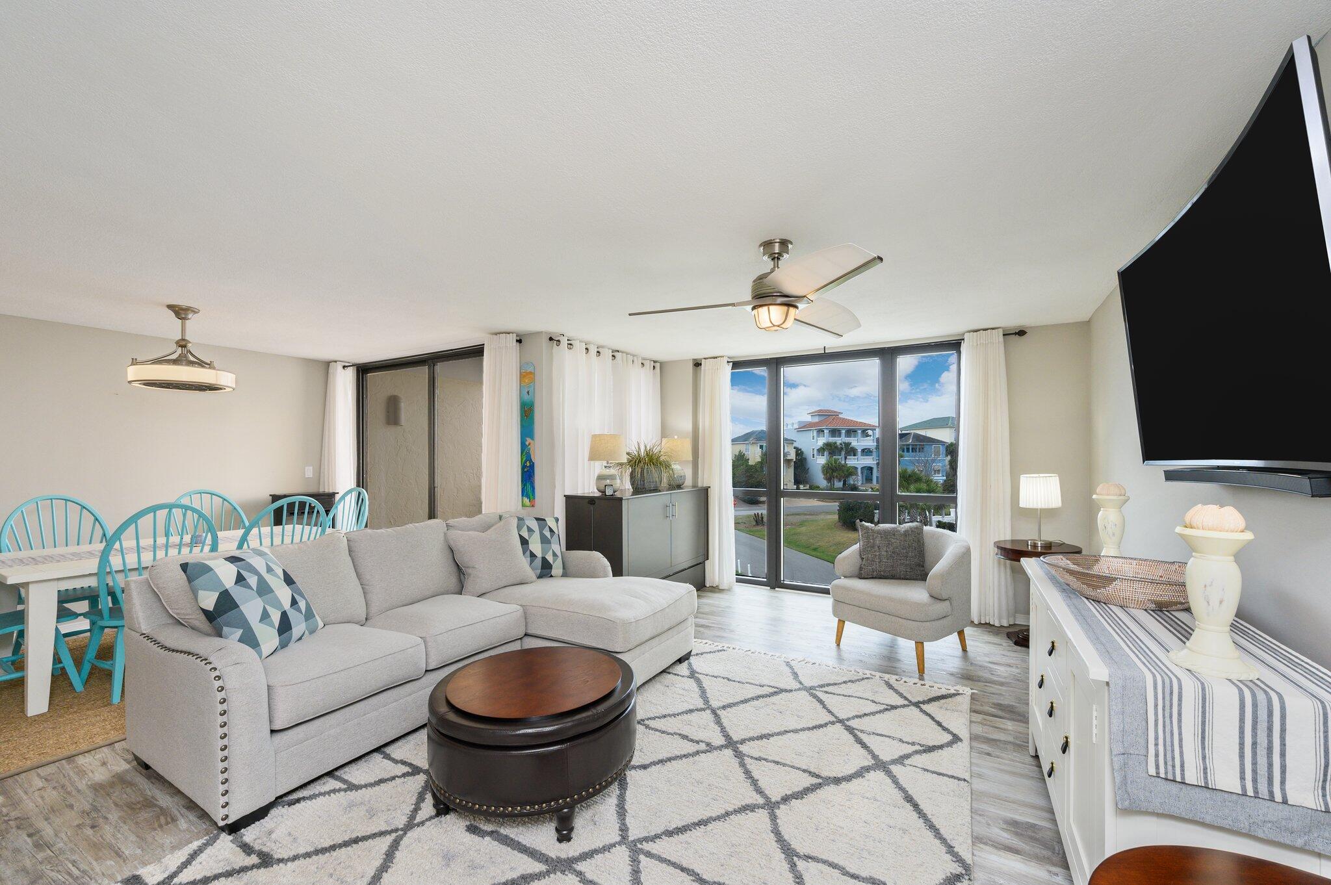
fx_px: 517
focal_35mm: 14
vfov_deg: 81.1
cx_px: 666
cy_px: 442
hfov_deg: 104.3
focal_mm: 14
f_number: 9
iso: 320
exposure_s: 1/30
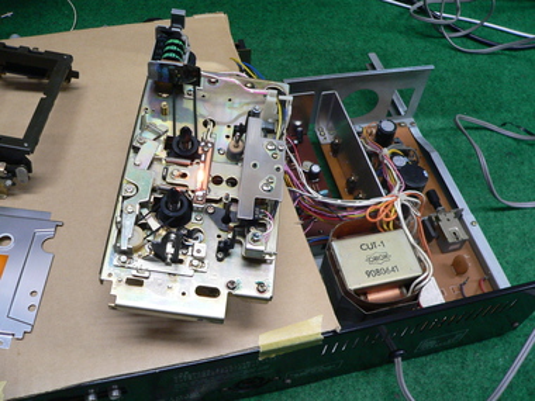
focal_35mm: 36
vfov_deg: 39.7
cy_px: 200
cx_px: 268
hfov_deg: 51.4
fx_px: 556
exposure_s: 1/30
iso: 200
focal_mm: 6
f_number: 2.8
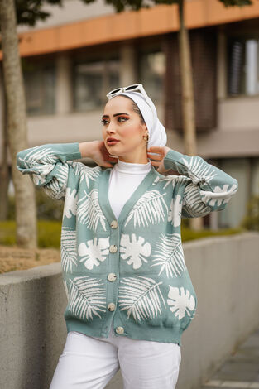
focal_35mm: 85
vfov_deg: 23.9
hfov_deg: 16.1
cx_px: 130
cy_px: 194
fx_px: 918
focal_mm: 85
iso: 160
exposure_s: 1/500
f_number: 2.8
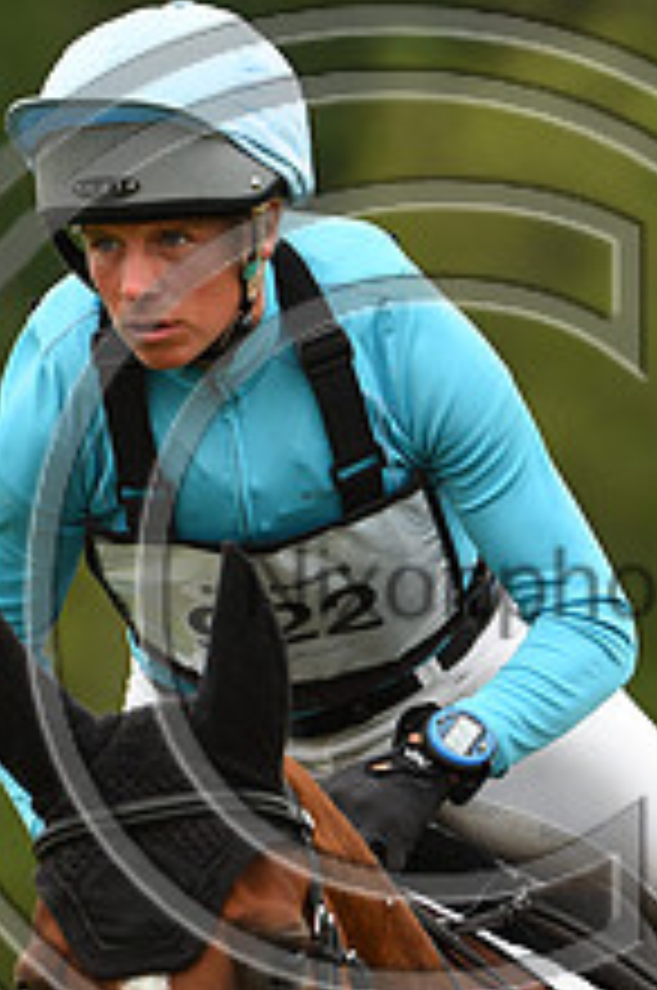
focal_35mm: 871
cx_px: 328
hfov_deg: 1.6
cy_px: 513
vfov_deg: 2.4
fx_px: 23917
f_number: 5.6
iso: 720
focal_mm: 330
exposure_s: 1/1250
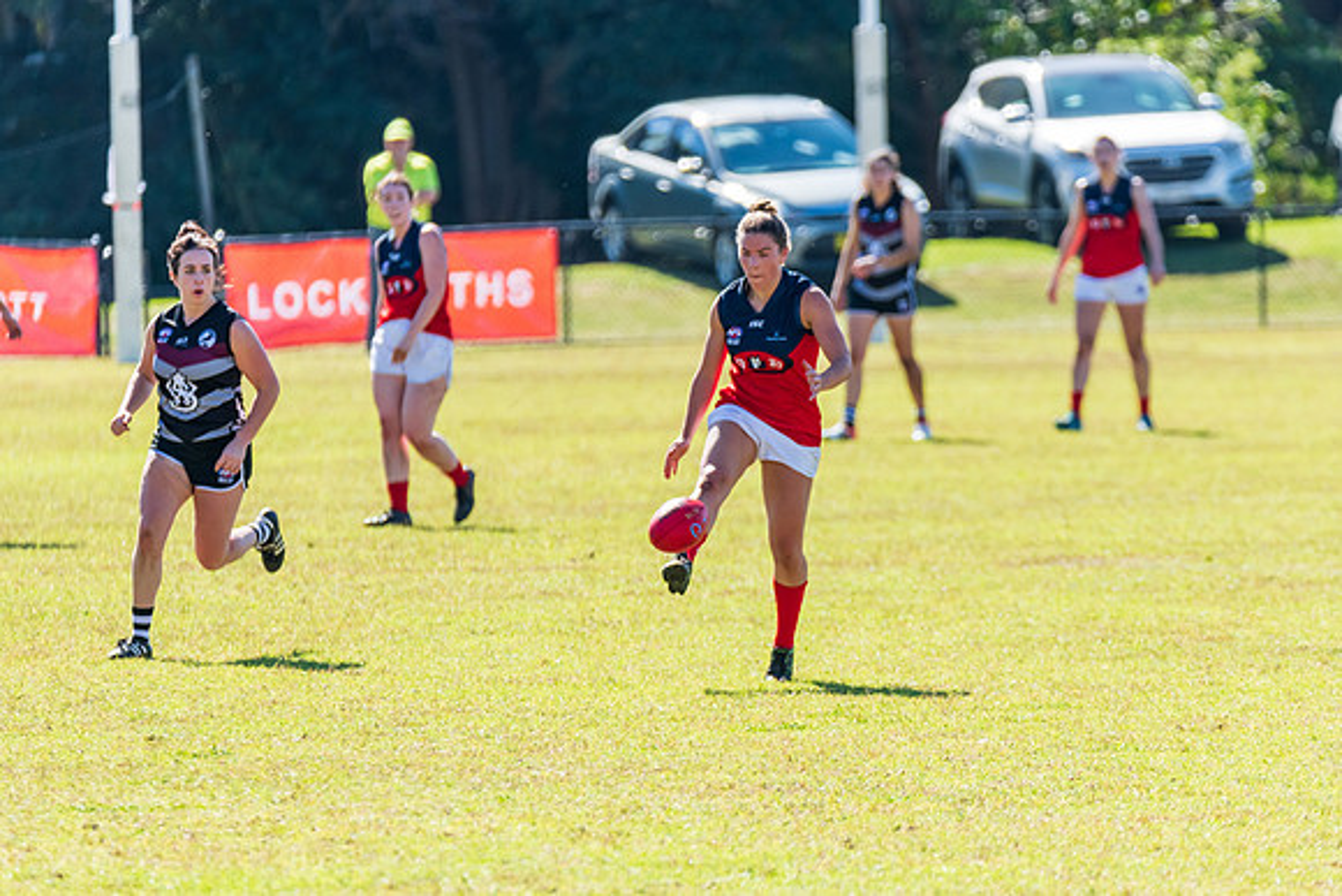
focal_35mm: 457
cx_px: 767
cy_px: 459
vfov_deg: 3.0
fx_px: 17043
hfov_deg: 4.5
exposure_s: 1/2000
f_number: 6
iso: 800
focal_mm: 400
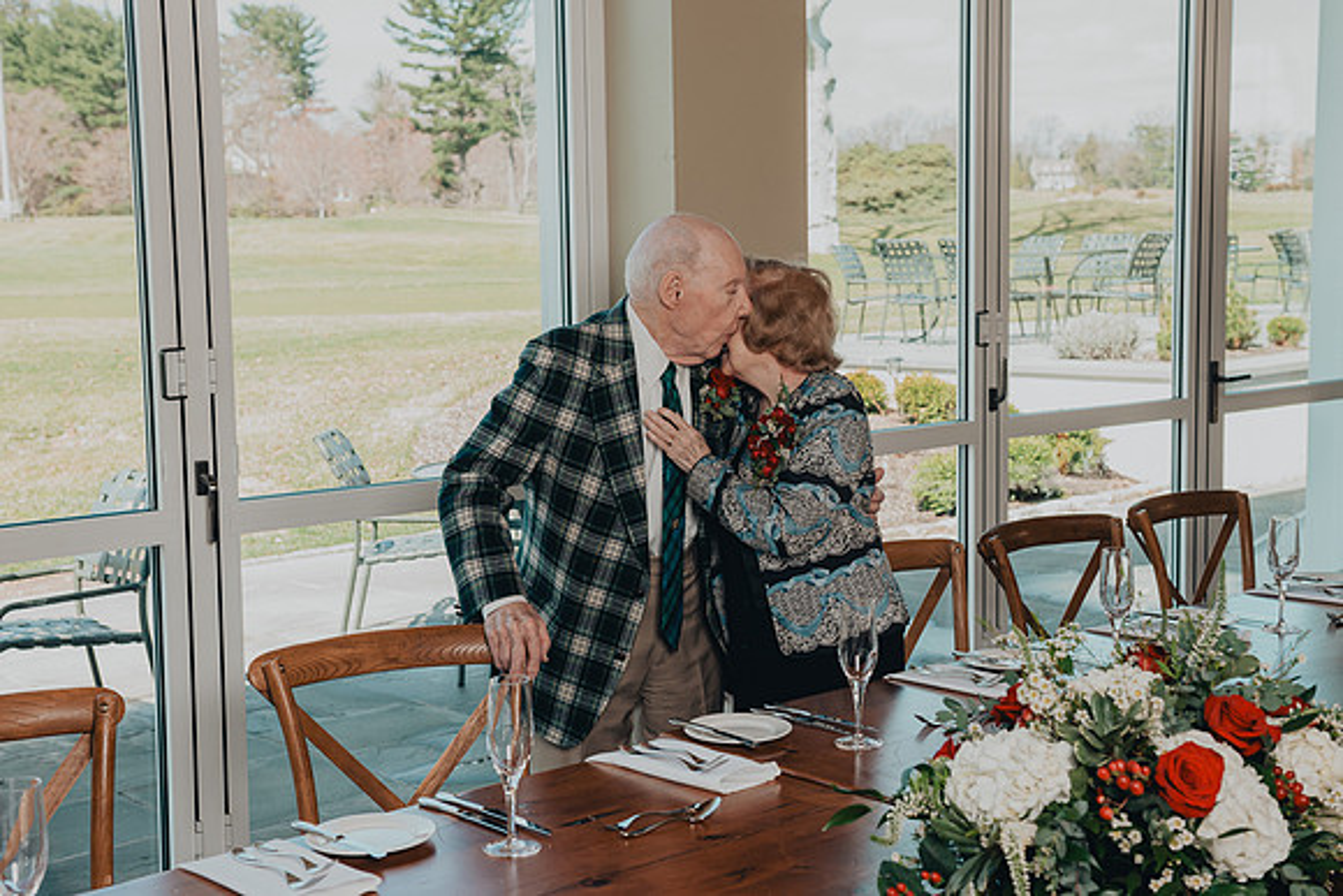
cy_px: 448
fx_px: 1946
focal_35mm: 52
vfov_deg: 25.9
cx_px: 672
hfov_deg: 38.1
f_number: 5.6
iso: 400
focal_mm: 48
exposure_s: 1/200
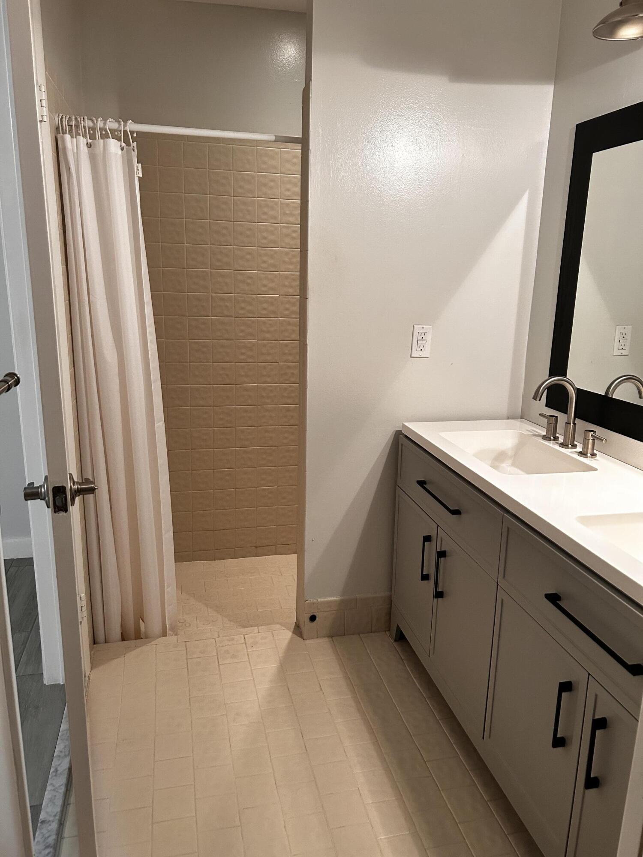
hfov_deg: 53.1
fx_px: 644
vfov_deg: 67.3
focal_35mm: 26
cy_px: 428
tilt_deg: -13.5
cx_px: 322
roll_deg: -1.9
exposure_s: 1/60
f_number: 1.5
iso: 200
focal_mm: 5.7
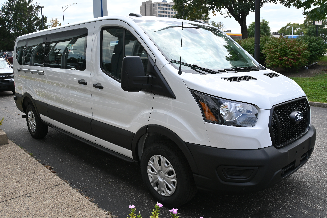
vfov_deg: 29.4
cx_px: 164
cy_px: 109
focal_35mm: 46
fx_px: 416
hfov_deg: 43.0
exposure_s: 1/320
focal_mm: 30.5
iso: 100
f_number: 6.3
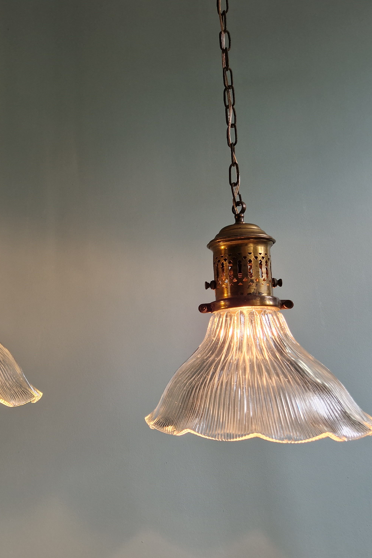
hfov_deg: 39.6
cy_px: 279
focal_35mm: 32
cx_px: 79
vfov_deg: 58.7
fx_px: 496
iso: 125
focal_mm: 5.4
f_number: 1.8
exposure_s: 1/180
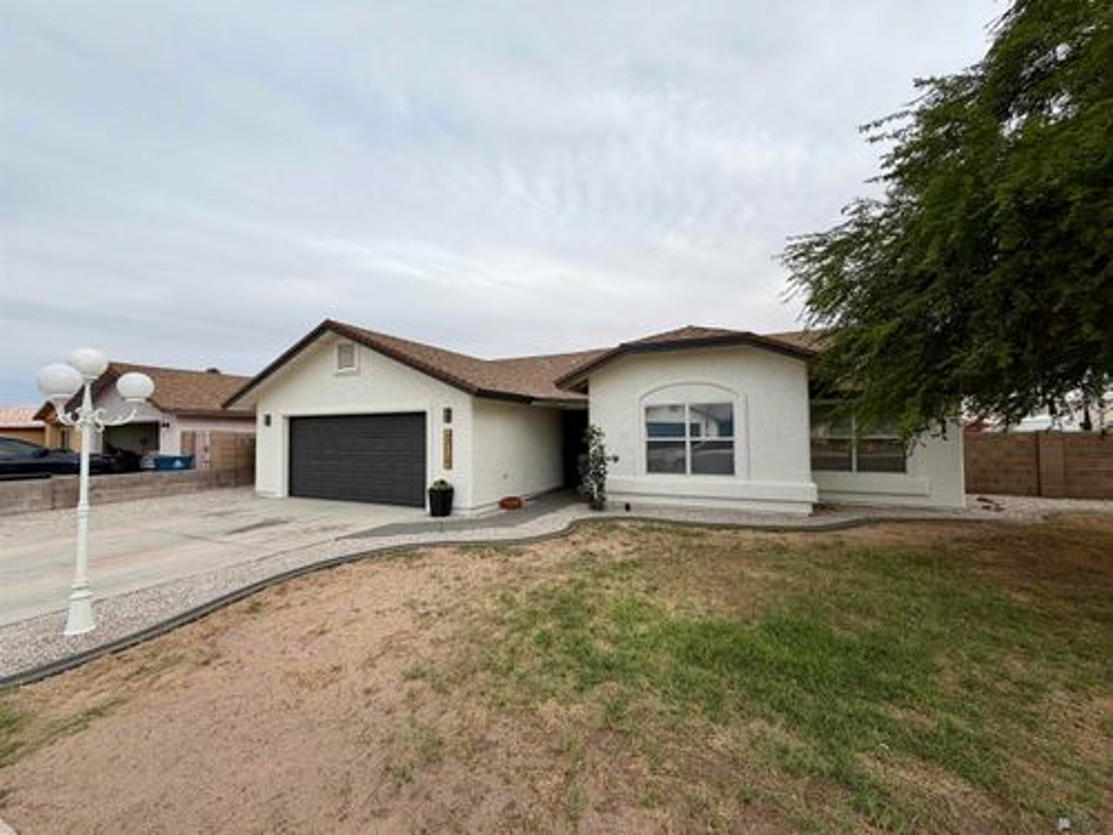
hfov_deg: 102.1
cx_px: 556
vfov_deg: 85.7
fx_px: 450
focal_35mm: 14
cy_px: 418
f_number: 2.2
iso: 20
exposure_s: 1/770
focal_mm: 2.22
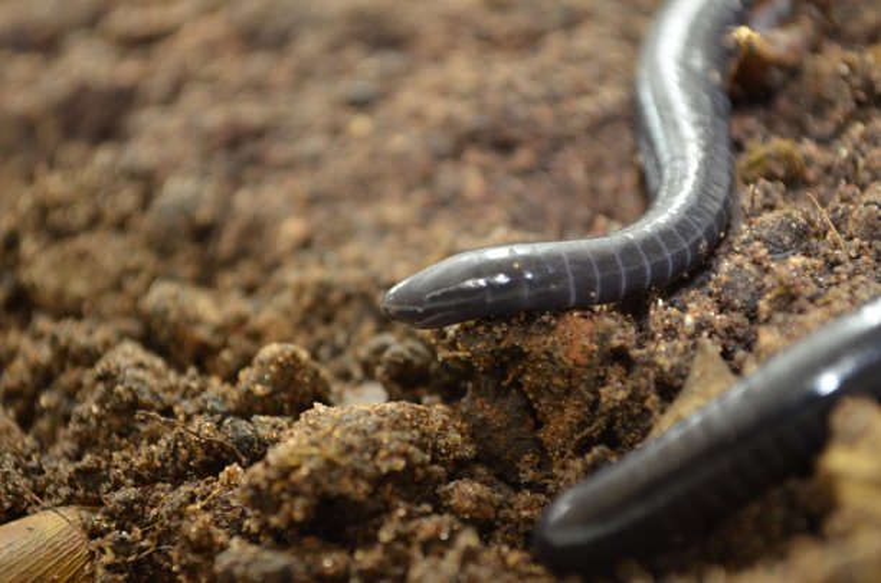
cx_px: 440
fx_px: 2014
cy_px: 292
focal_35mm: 82
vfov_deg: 16.5
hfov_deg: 24.7
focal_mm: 55
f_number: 5.6
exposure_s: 1/8
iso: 800
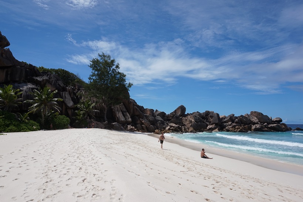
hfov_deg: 73.8
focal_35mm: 24
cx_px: 152
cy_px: 101
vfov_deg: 53.1
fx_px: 202
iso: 100
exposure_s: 1/320
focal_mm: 16
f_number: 11
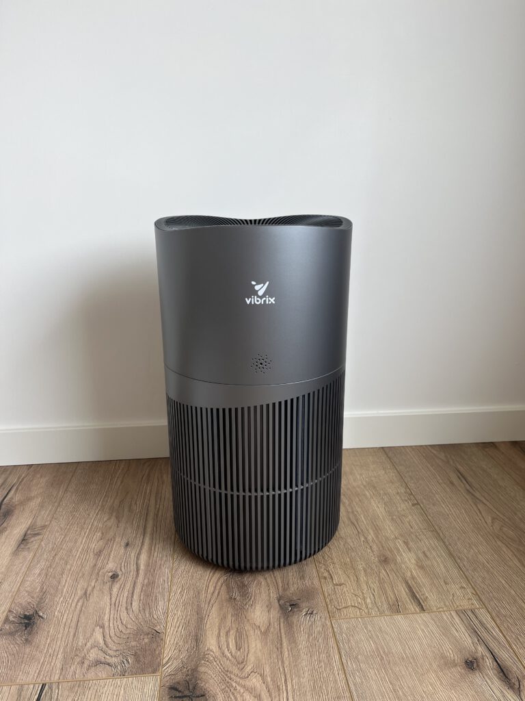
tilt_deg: -18.8
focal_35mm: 26
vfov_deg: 67.3
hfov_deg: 53.1
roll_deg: -1.1
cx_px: 262
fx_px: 526
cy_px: 350
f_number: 1.6
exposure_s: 1/122
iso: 40
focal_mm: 5.1
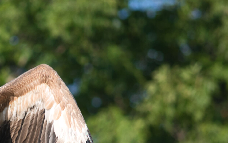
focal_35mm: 919
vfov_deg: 1.4
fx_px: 5711
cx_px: 19
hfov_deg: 2.3
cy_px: 148
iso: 250
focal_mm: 300
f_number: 4
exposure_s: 1/1250
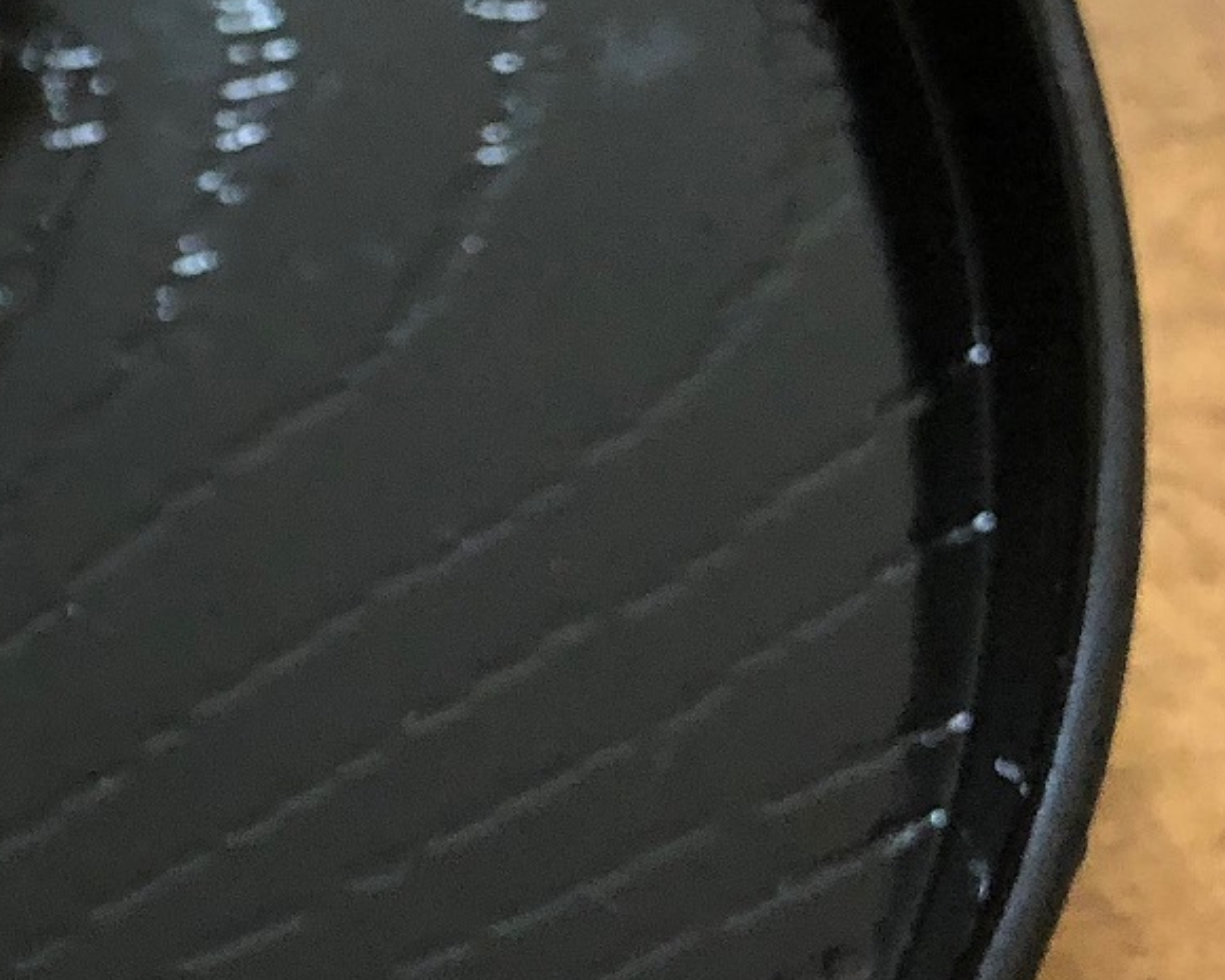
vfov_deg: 16.2
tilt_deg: -61.1
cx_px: -841
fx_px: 3444
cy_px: 338
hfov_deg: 17.2
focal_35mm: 95
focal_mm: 4
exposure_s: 1/9
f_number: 1.8
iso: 100
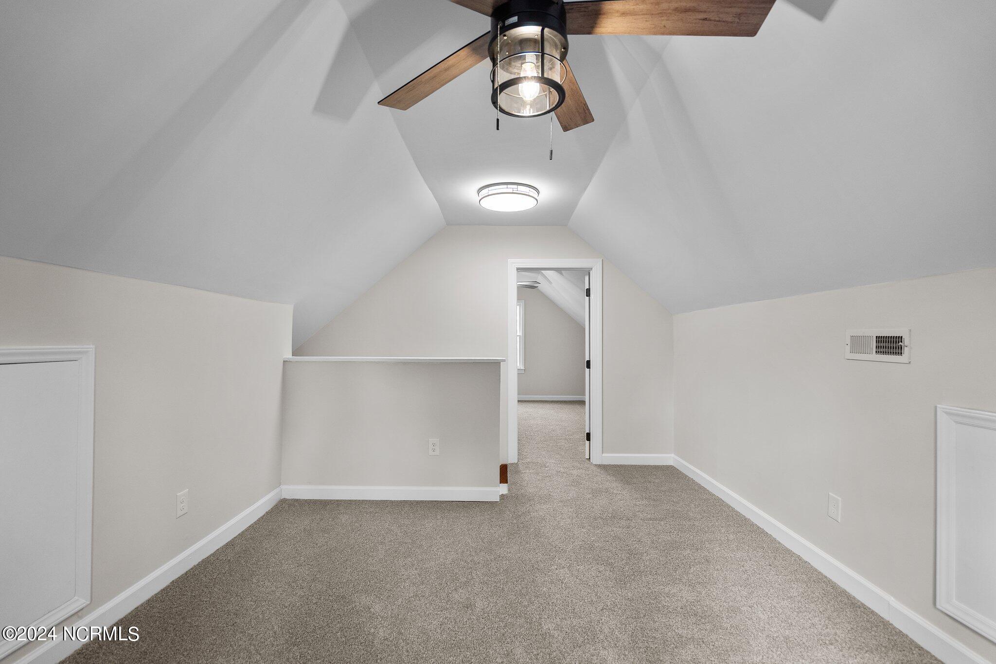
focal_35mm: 16
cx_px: 498
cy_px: 332
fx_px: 443
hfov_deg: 96.7
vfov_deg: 73.7
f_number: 4
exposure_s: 1/40
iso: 250
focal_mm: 16
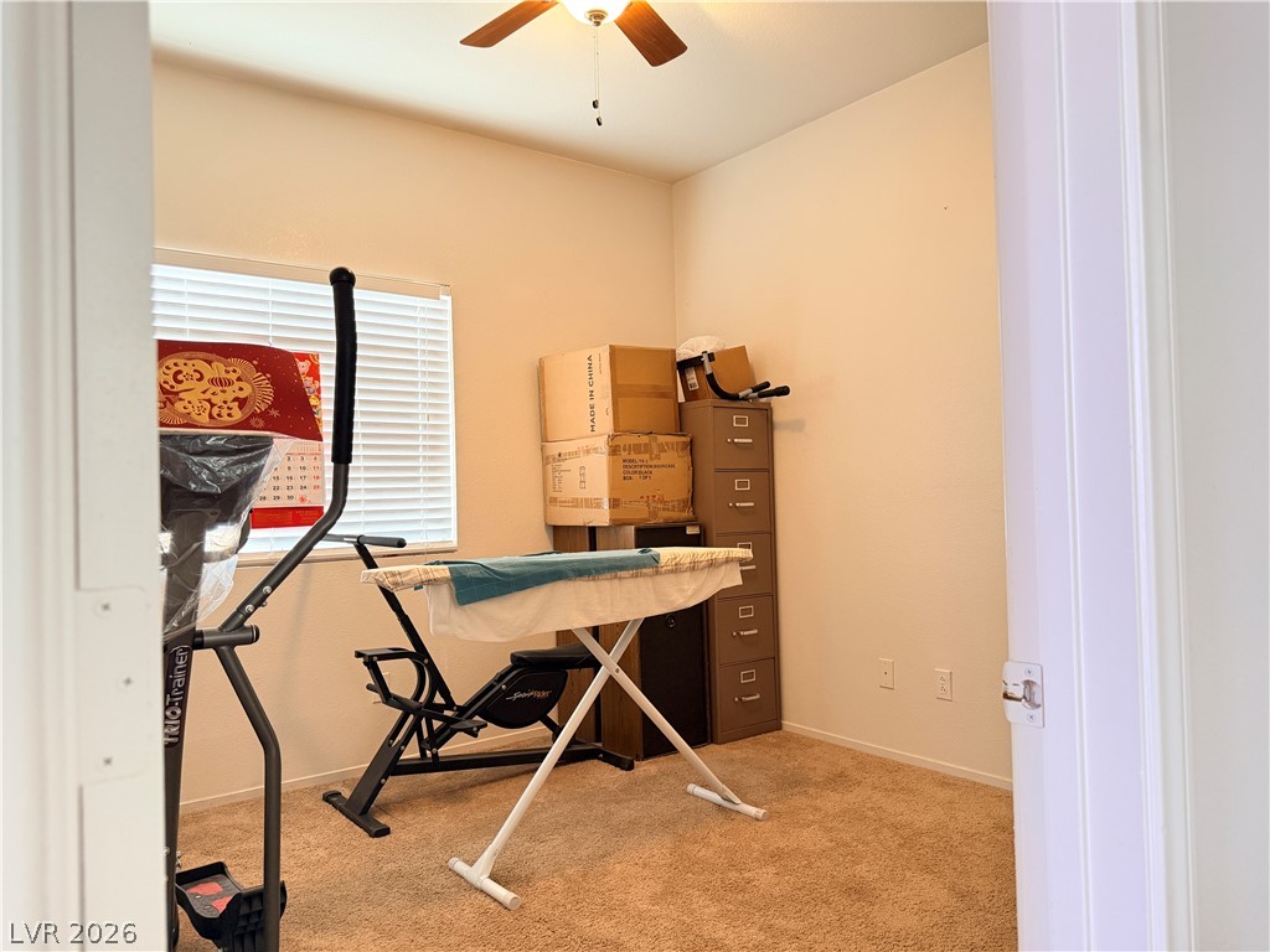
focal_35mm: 24
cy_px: 476
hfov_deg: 71.6
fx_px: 881
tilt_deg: +1.1
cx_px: 635
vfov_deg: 56.8
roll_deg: +1.5
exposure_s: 1/60
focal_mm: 6.76
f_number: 1.78
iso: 500
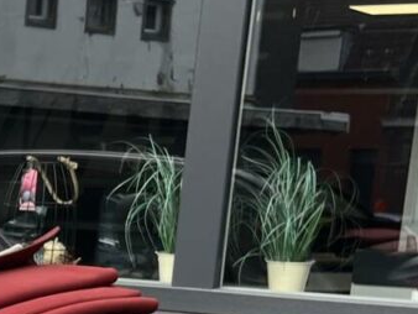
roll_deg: -0.4
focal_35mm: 118
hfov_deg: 14.8
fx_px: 1426
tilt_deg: -14.2
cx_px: -313
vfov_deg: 11.9
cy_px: 499
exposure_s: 1/710
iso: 50
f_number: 1.6
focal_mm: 5.1
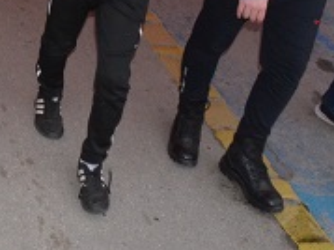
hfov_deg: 20.8
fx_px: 839
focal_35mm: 87
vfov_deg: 15.8
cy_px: -105
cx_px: -80
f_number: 22
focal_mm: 18
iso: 2500
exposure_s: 1/250
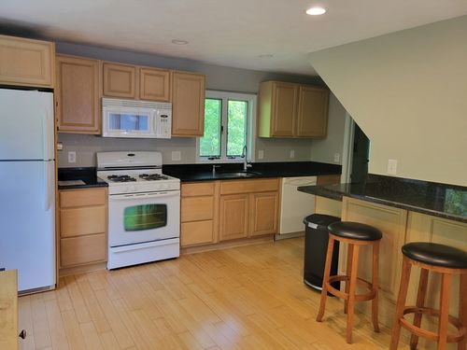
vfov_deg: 53.1
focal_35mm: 26
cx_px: 234
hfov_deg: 67.3
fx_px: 351
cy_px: 175
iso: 200
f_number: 1.8
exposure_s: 1/60
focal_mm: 5.4
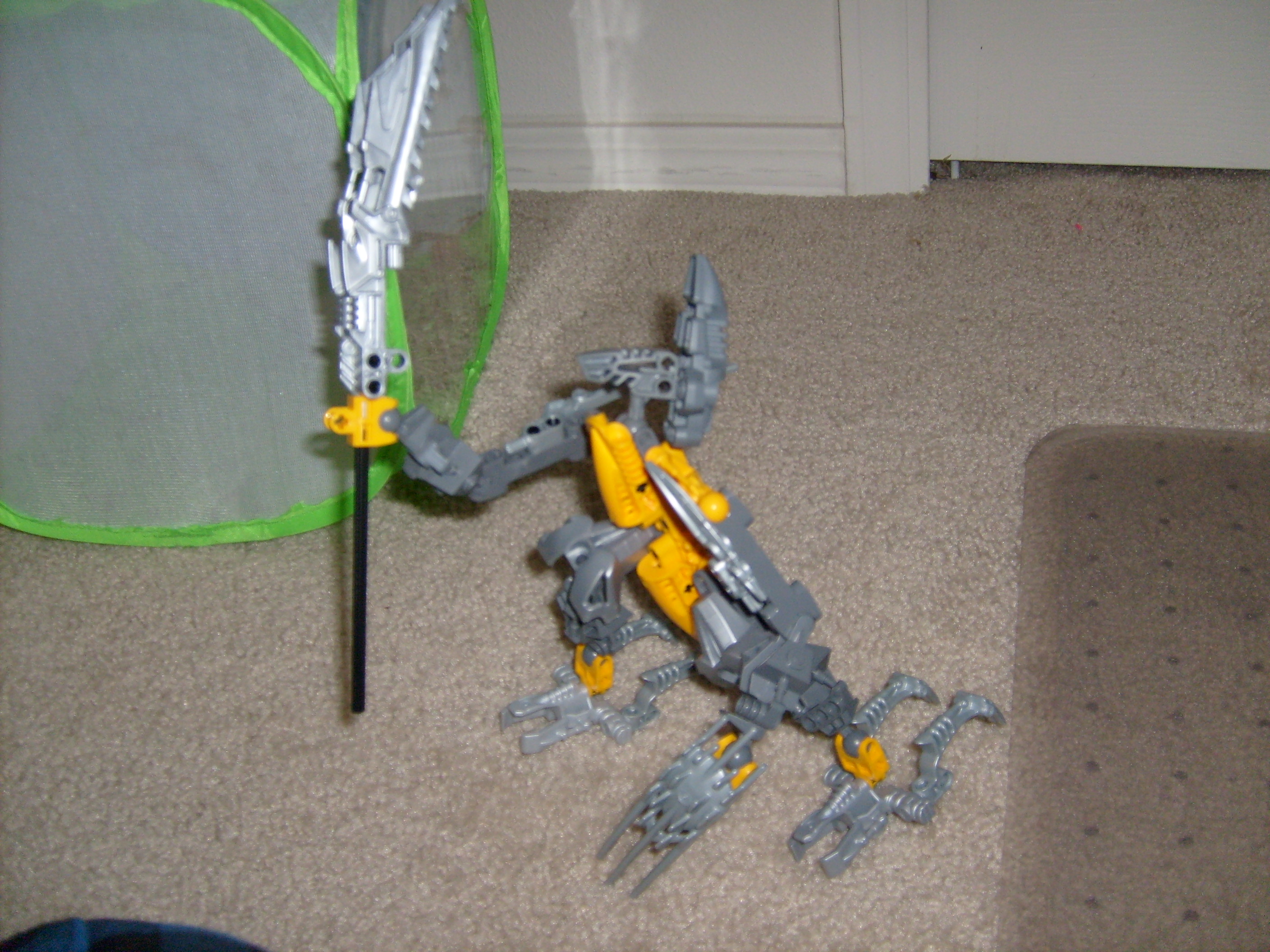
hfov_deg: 52.6
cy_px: 476
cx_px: 635
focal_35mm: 35
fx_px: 1284
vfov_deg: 40.7
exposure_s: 1/45
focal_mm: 5.8
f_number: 2.8
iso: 100
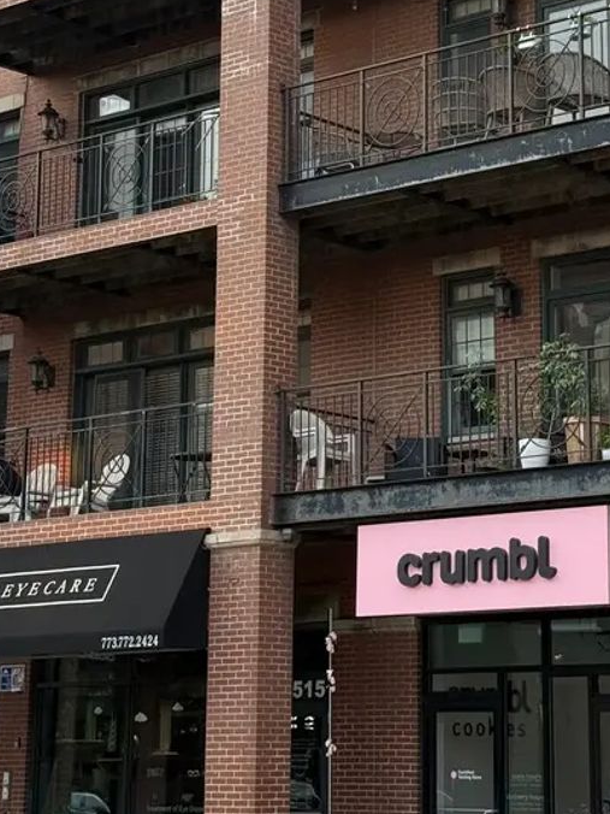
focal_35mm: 97
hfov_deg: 15.2
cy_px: 156
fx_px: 2279
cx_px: 391
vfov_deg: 20.0
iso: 80
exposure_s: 1/349
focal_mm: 6.76
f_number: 1.78
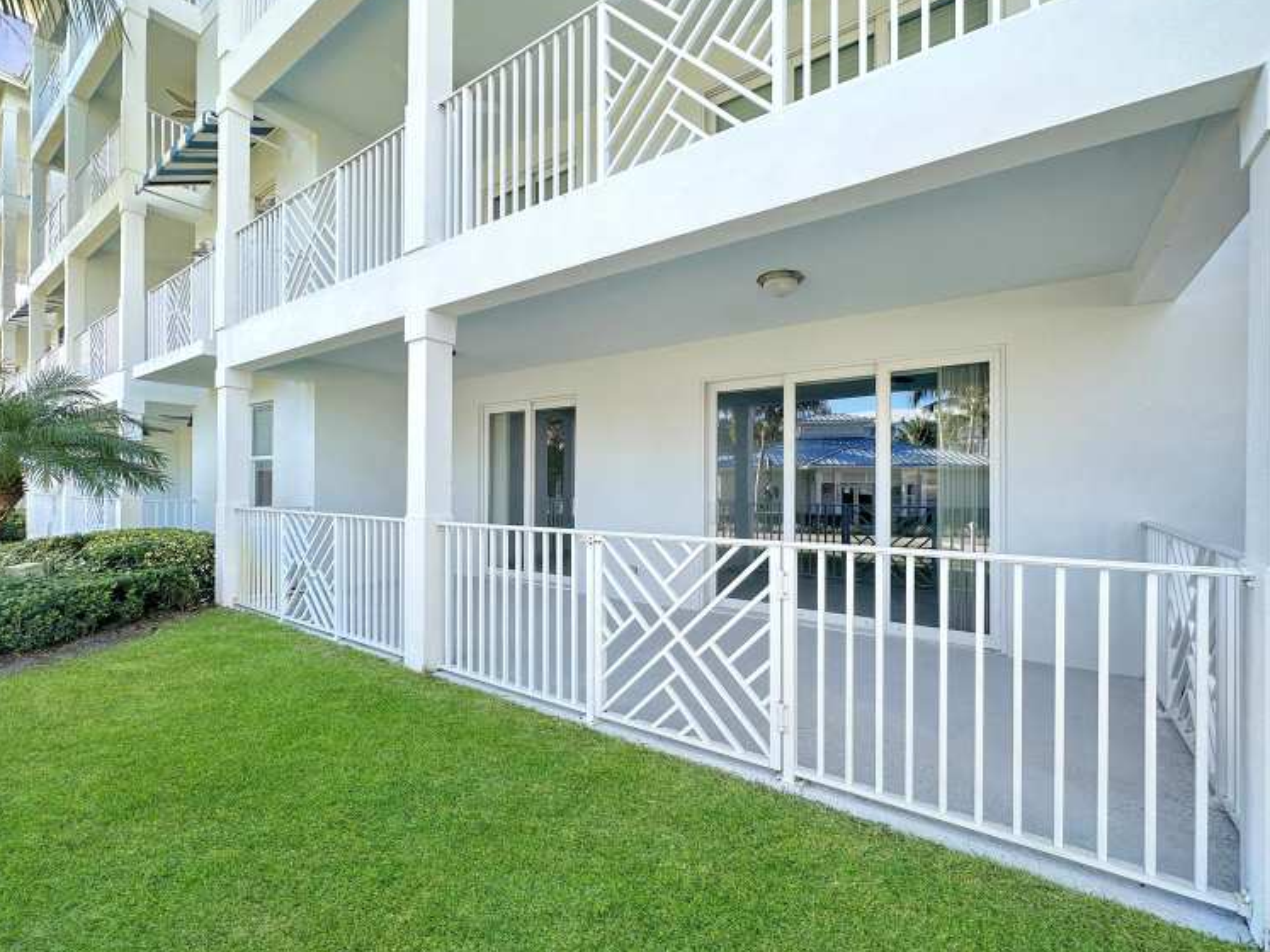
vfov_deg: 81.7
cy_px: 461
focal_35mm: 15
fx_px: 550
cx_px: 648
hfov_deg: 98.2
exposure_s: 1/133
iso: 40
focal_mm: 2.22
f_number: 2.2
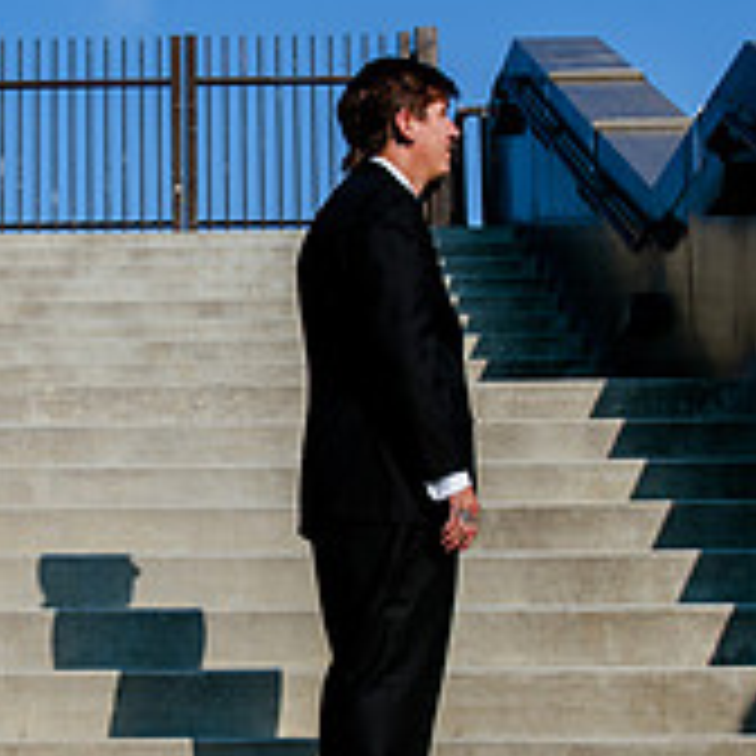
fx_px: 2323
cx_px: 99
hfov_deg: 18.2
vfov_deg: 18.5
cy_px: 457
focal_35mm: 94
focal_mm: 32
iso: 160
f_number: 6.3
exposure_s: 1/640
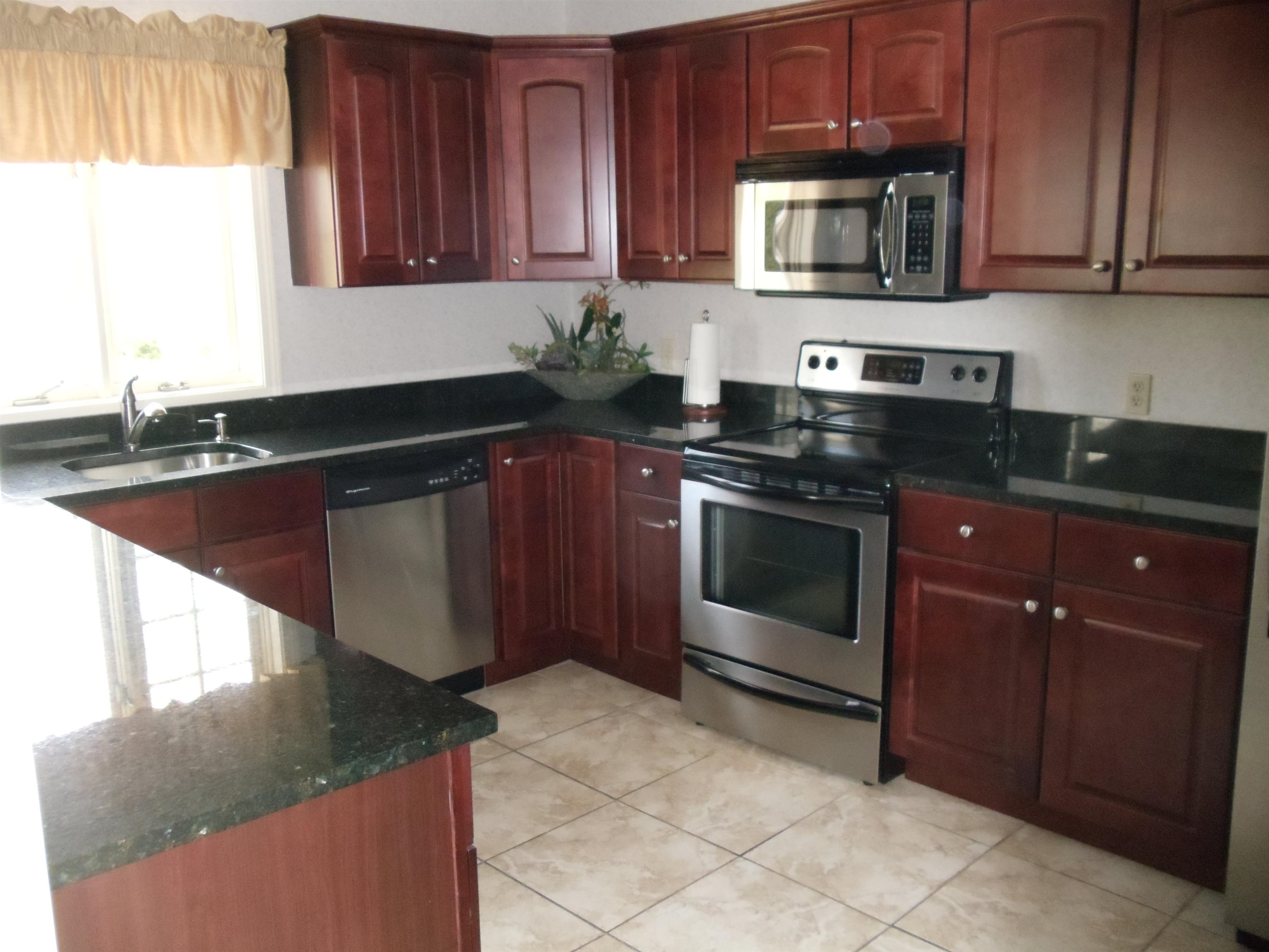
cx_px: 634
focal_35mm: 44
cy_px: 476
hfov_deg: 42.9
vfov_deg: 32.9
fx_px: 1613
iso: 800
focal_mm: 6
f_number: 3.5
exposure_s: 1/30
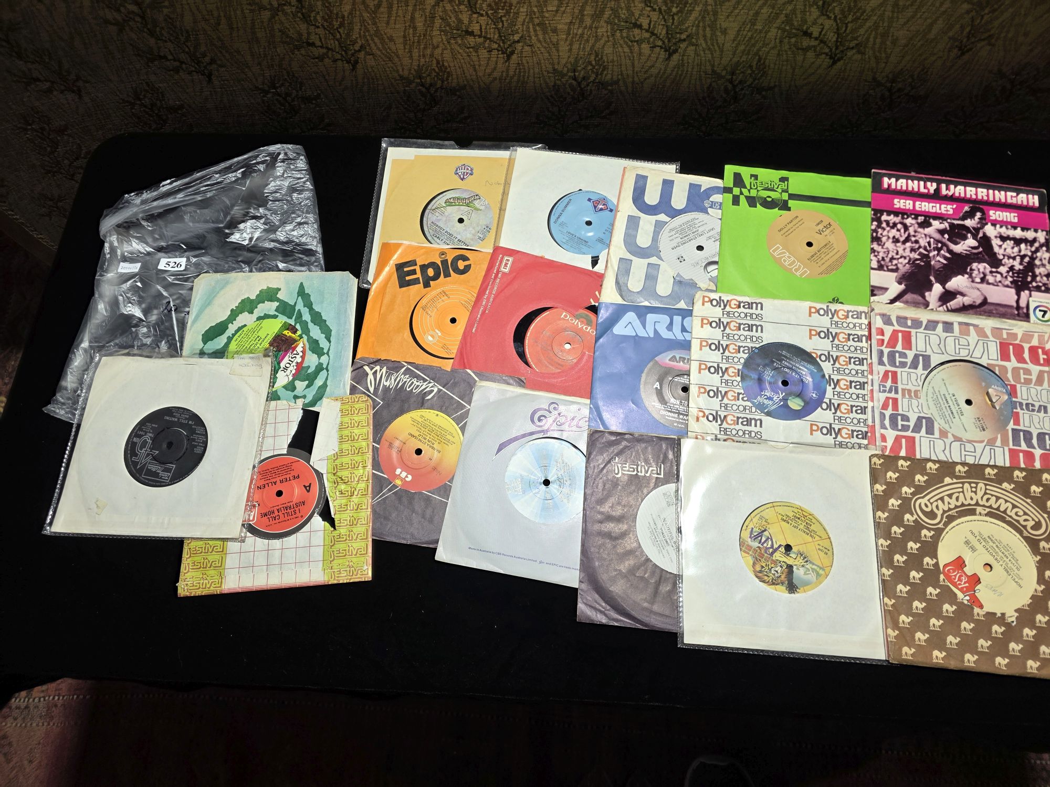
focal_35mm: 23
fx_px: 698
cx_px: 525
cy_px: 394
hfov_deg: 73.9
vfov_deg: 58.9
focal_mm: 6.3
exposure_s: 1/100
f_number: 1.7
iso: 32
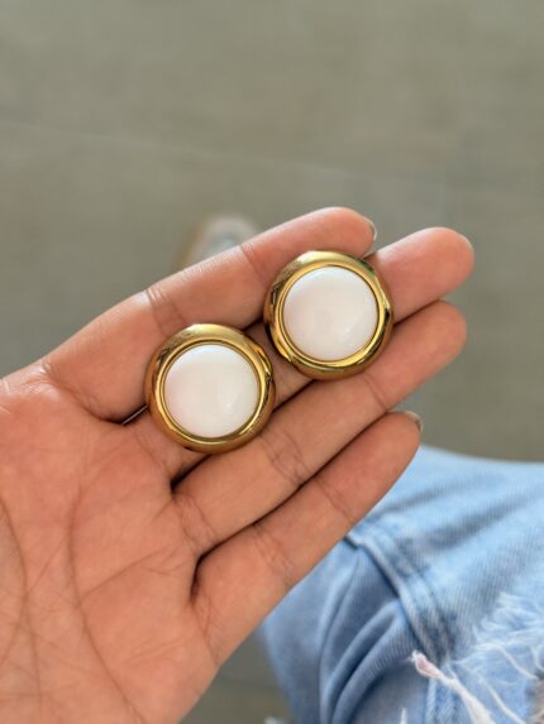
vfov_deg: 39.6
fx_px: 1005
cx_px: 272
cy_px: 362
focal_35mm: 48
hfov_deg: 30.3
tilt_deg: -58.4
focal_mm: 6.76
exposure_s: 1/60
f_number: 1.78
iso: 200
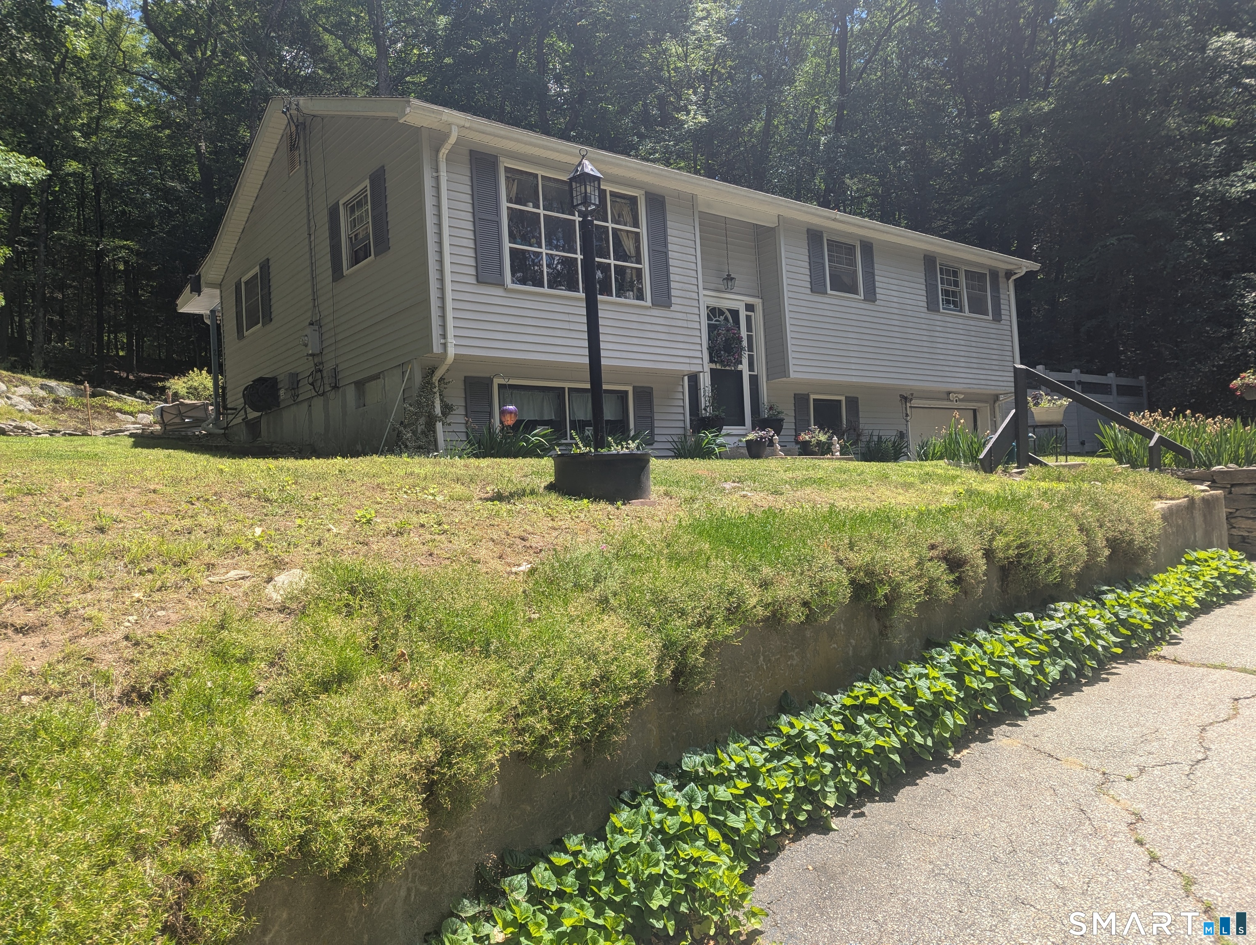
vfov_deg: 56.9
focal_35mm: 24
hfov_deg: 71.5
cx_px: 628
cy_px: 472
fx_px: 872
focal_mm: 6.81
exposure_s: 1/913
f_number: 1.85
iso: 43
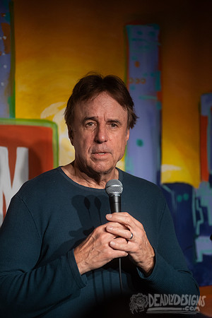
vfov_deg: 10.3
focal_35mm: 200
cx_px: 106
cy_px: 159
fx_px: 1767
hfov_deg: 6.9
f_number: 3.5
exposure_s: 1/320
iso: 2000
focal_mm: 200
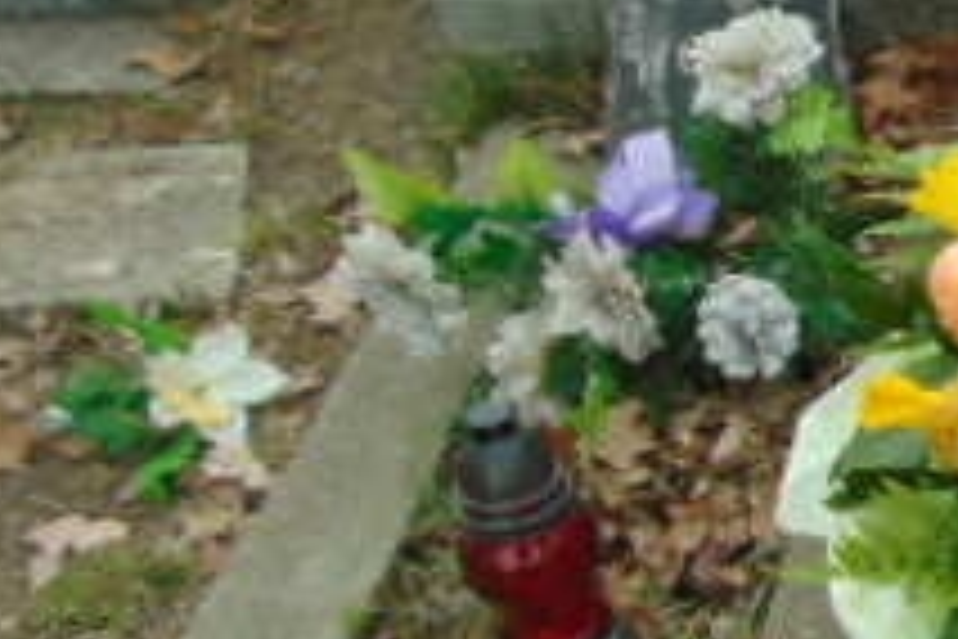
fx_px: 2076
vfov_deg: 17.4
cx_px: 1403
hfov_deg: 22.0
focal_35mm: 78
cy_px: 464
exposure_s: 1/640
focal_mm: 4.5
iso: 80
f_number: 3
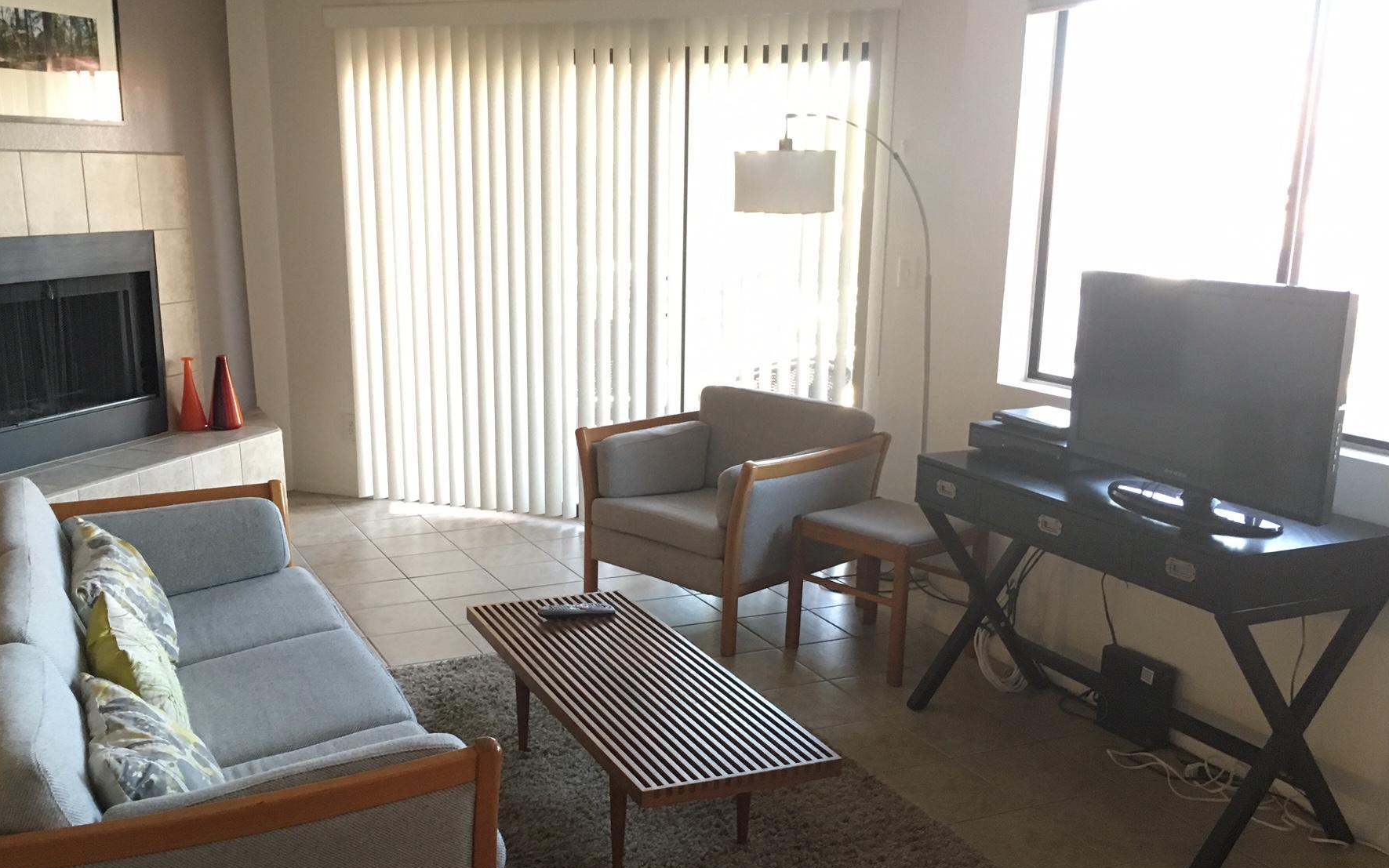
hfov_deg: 55.3
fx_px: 1325
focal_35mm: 35
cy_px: 504
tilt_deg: -14.8
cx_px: 638
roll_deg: +0.4
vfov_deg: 36.2
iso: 200
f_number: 2.2
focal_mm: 4.15
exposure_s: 1/24
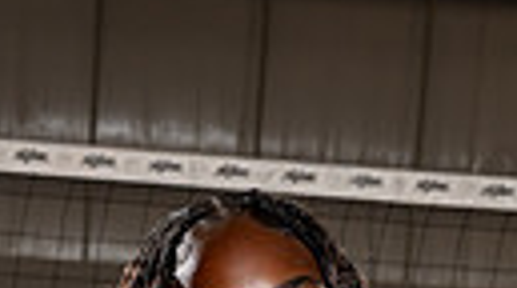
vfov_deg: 7.2
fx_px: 2107
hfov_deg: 13.9
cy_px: 796
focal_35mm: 154
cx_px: 140
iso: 100
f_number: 8
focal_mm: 42
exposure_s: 1/250
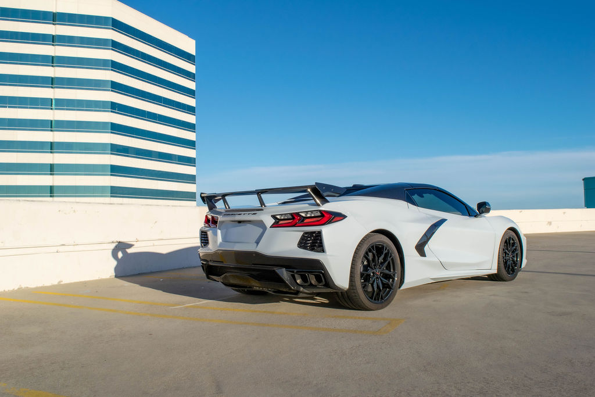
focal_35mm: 33
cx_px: 298
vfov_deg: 40.0
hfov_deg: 57.2
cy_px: 198
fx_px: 545
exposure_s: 1/500
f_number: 11
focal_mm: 22
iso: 200
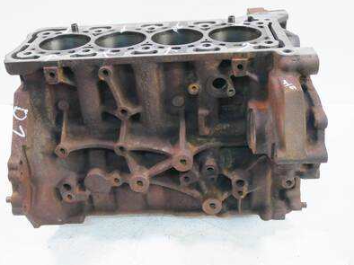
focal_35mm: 39
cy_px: 138
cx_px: 171
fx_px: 399
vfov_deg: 36.8
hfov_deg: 47.9
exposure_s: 1/60
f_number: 4
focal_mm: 16
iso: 640
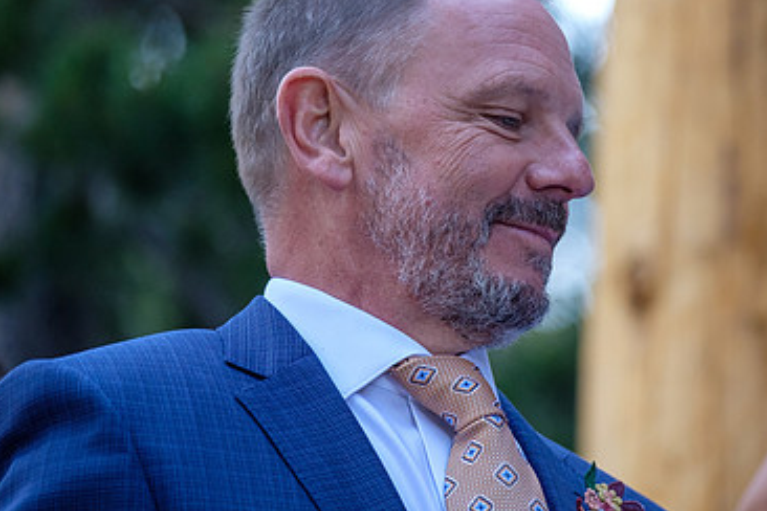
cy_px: 183
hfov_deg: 6.2
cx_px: 478
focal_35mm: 333
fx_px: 7094
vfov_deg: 4.1
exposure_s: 1/300
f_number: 2.8
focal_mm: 140
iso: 1000
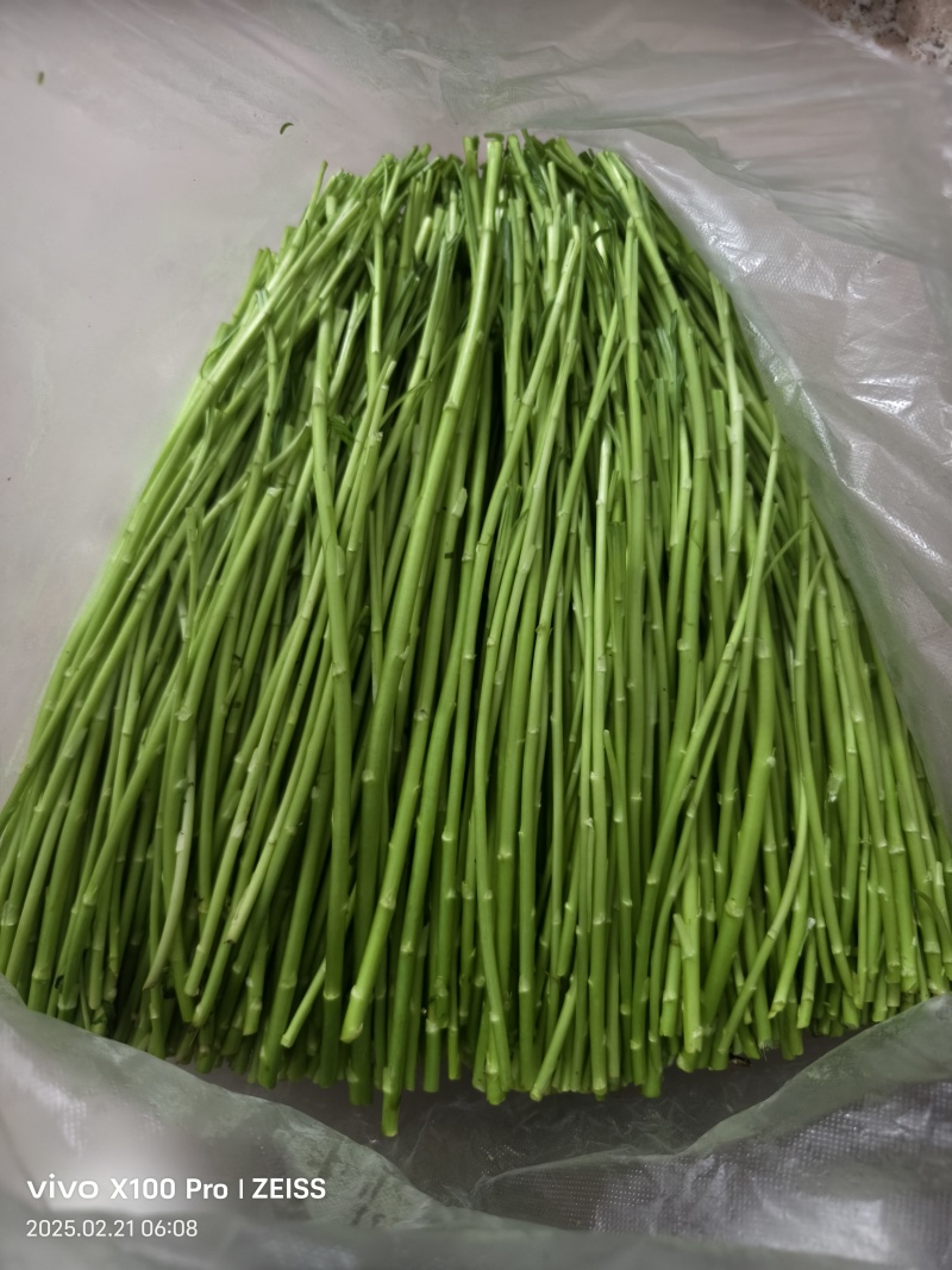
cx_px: 476
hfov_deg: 58.9
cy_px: 635
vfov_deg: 73.9
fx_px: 844
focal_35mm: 23
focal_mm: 8.67
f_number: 1.75
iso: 2042
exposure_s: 1/14.3
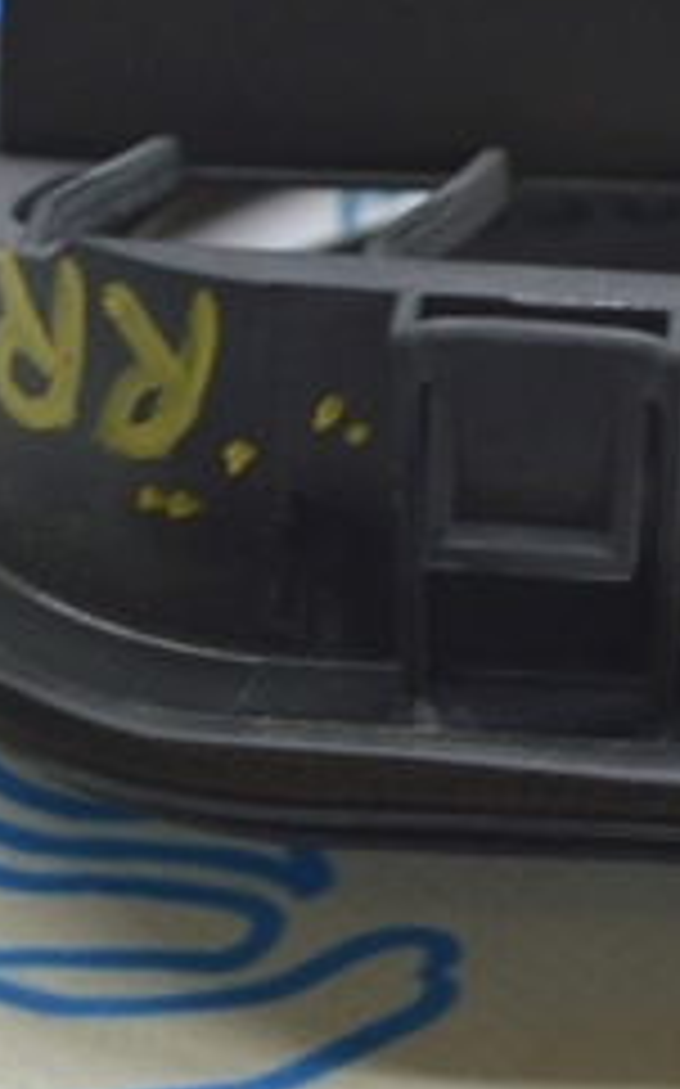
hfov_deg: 6.7
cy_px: 511
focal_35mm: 194
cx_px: 955
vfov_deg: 10.8
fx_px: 5759
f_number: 5.6
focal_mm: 48
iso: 400
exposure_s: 1/20
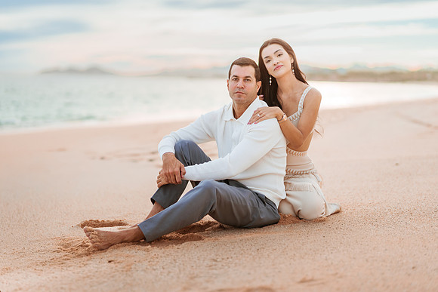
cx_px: 219
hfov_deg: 34.5
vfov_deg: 23.4
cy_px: 146
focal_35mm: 58
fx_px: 706
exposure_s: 1/6400
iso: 250
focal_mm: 58
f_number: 1.4
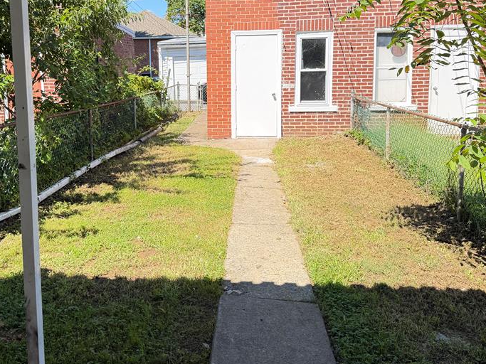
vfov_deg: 39.2
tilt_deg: -6.0
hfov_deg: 51.1
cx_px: 201
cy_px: 122
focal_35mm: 36
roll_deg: +0.7
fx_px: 505
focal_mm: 6.76
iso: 100
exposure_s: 1/1211
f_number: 1.78
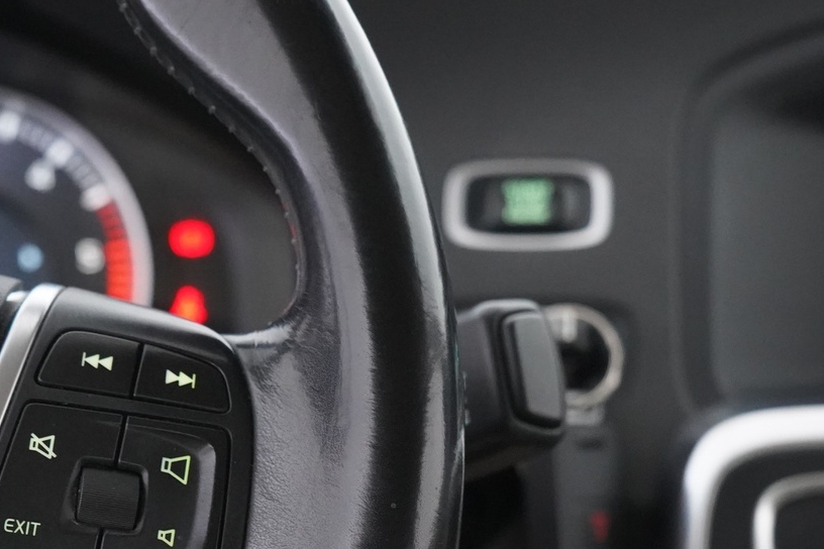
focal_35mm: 127
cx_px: 335
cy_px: 460
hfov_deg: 16.1
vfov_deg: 10.8
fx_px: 2907
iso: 8000
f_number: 5.6
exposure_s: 1/40
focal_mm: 64
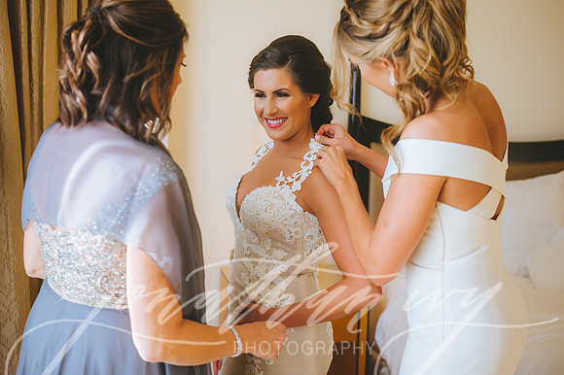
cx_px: 288
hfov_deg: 42.8
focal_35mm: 46
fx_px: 719
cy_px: 177
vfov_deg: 29.3
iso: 640
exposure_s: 1/640
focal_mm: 42
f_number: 2.8
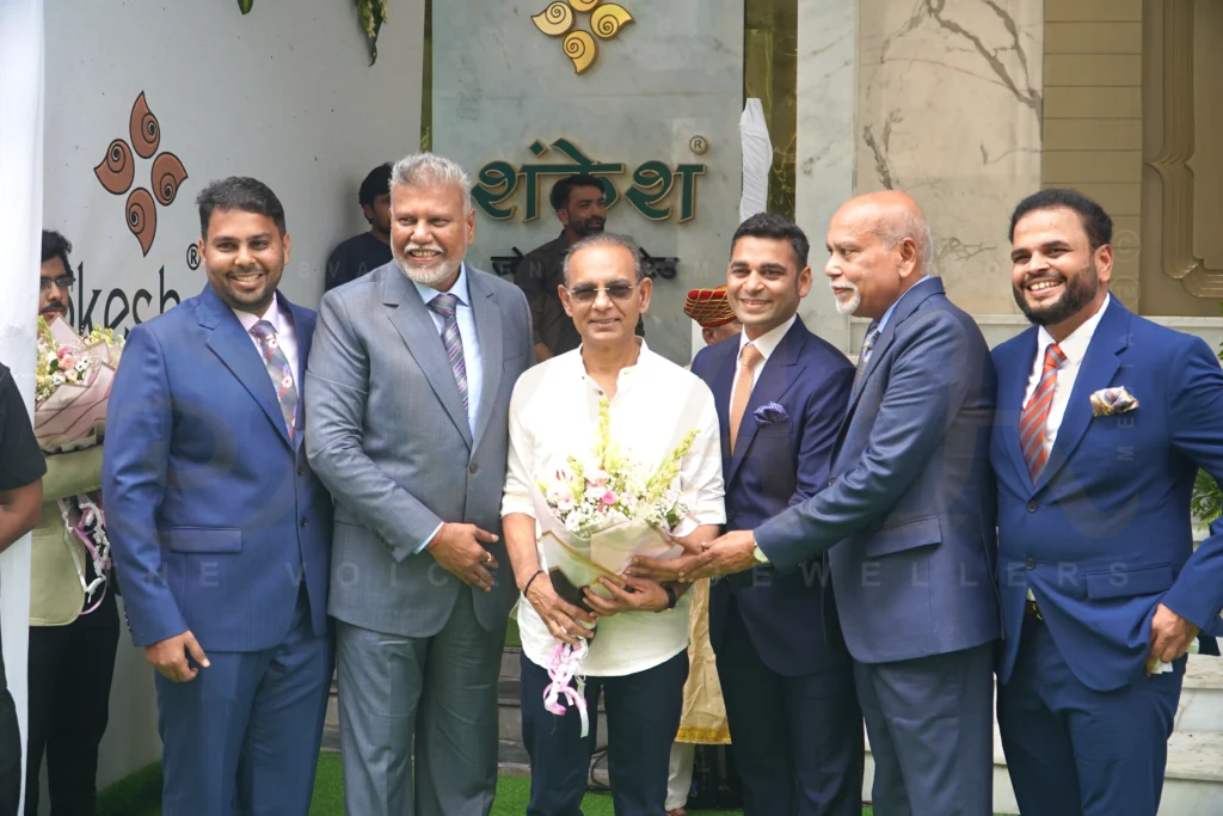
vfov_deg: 33.4
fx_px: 1359
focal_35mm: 40
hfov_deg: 48.5
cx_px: 612
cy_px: 408
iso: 100
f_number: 4
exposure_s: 1/160
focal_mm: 27
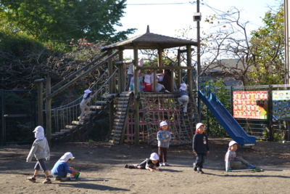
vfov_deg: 19.7
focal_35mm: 69
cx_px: 145
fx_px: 556
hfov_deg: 29.2
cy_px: 97
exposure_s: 1/125
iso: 100
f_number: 5.3
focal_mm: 46
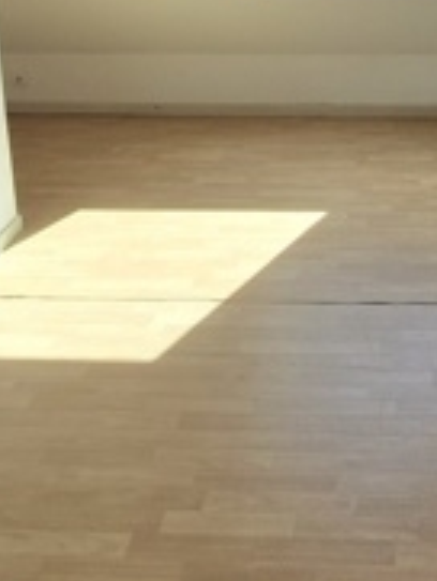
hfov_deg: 32.3
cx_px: 376
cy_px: -6
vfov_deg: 38.6
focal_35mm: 43
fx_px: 723
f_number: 2.2
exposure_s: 1/769
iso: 125
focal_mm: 2.2
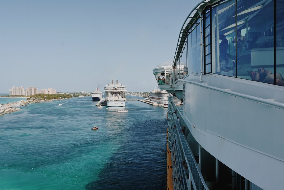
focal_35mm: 30
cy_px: 95
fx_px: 237
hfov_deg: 61.9
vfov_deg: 43.6
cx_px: 142
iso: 100
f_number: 7.1
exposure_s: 1/400
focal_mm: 20
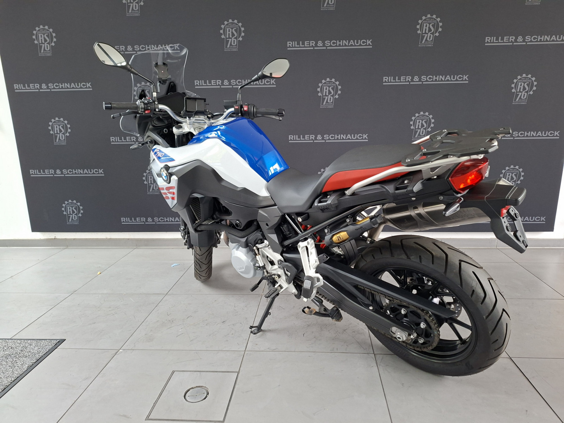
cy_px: 212
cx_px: 282
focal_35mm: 23
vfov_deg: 58.9
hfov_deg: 73.9
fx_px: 375
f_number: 1.8
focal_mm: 5.54
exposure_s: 1/100
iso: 250
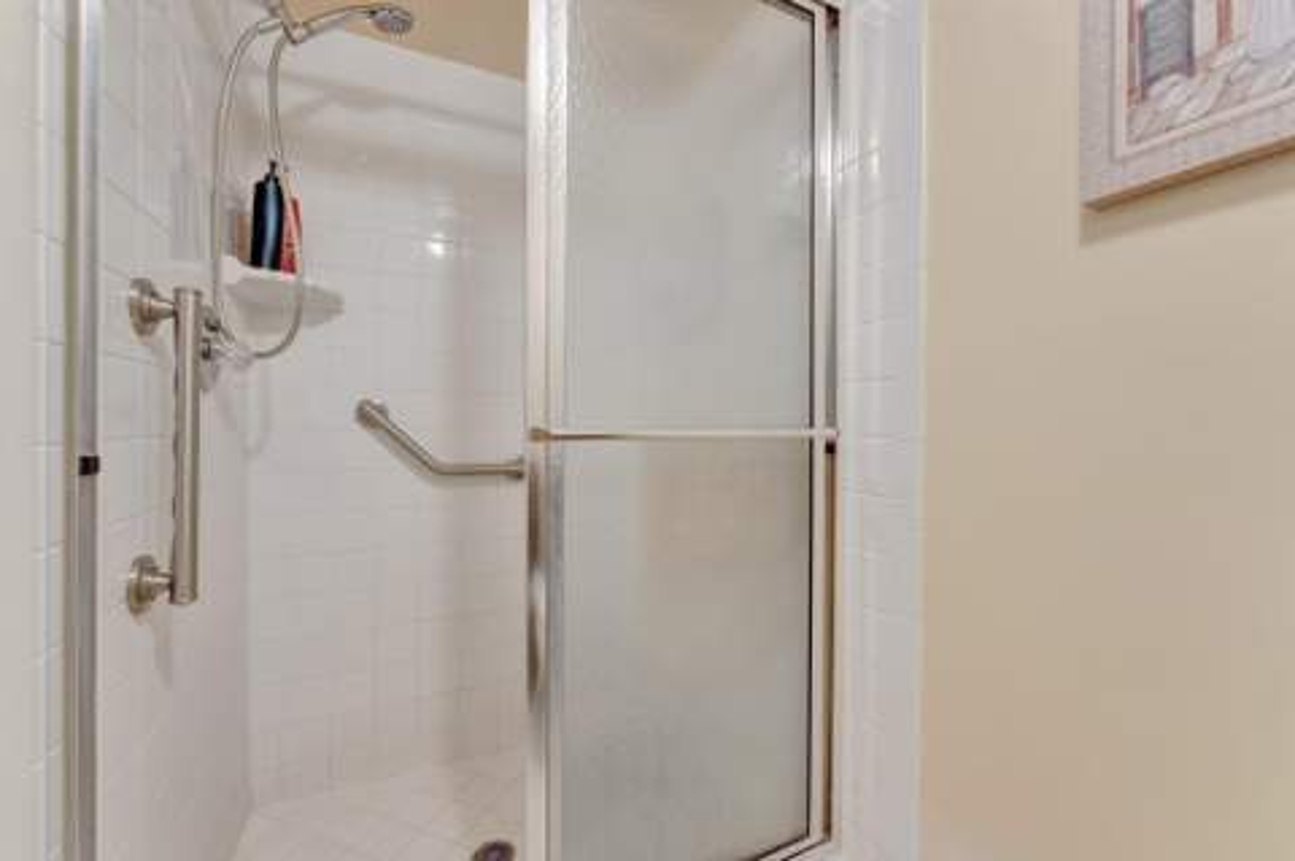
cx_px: 648
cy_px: 430
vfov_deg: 77.2
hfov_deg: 100.4
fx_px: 539
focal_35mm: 15
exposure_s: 2.5
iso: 400
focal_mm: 15
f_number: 9
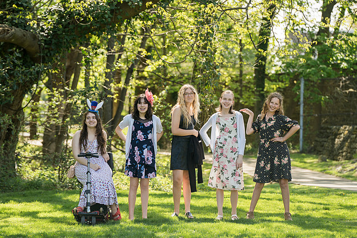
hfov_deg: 14.0
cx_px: 185
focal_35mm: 147
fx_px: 1454
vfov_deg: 9.4
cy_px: 125
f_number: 4
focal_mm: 139
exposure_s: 1/250
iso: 100
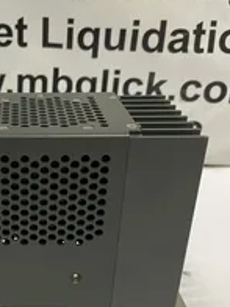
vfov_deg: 35.4
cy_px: 227
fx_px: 470
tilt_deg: -31.4
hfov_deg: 26.3
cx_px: 8
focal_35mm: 53
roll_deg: -0.7
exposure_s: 1/60
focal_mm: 4.2
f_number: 1.6
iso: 125
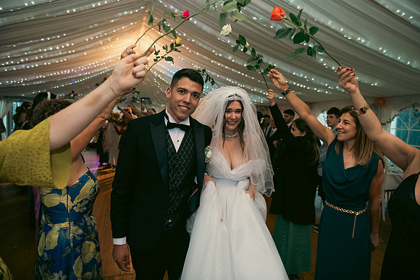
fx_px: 280
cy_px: 140
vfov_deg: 53.2
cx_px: 210
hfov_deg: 73.7
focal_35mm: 24
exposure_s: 1/160
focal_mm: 24
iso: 800
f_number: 3.5
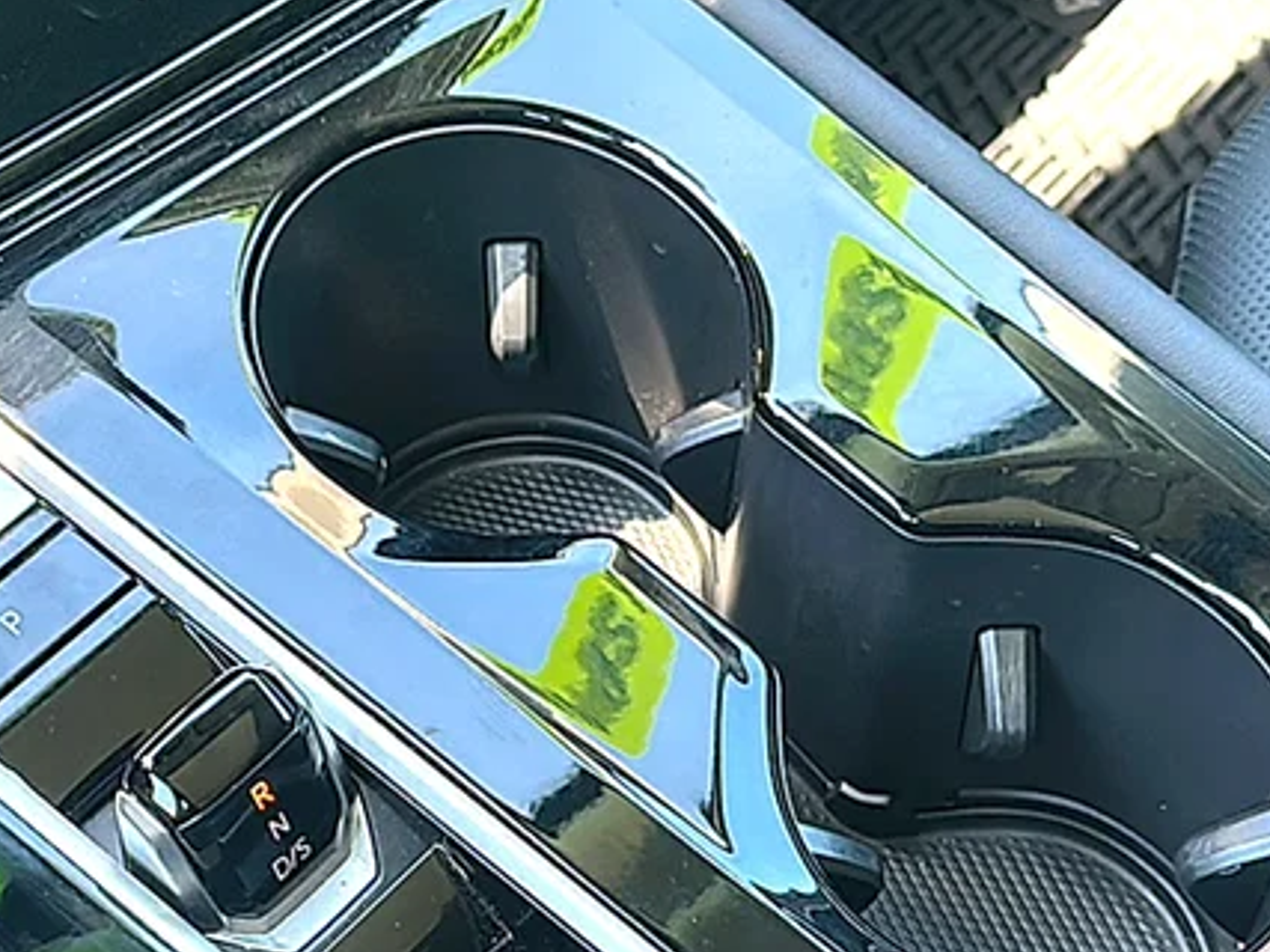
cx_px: 592
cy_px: 677
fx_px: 2347
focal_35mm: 64
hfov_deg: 30.3
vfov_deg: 22.8
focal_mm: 6.86
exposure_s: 1/192
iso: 125
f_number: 1.78
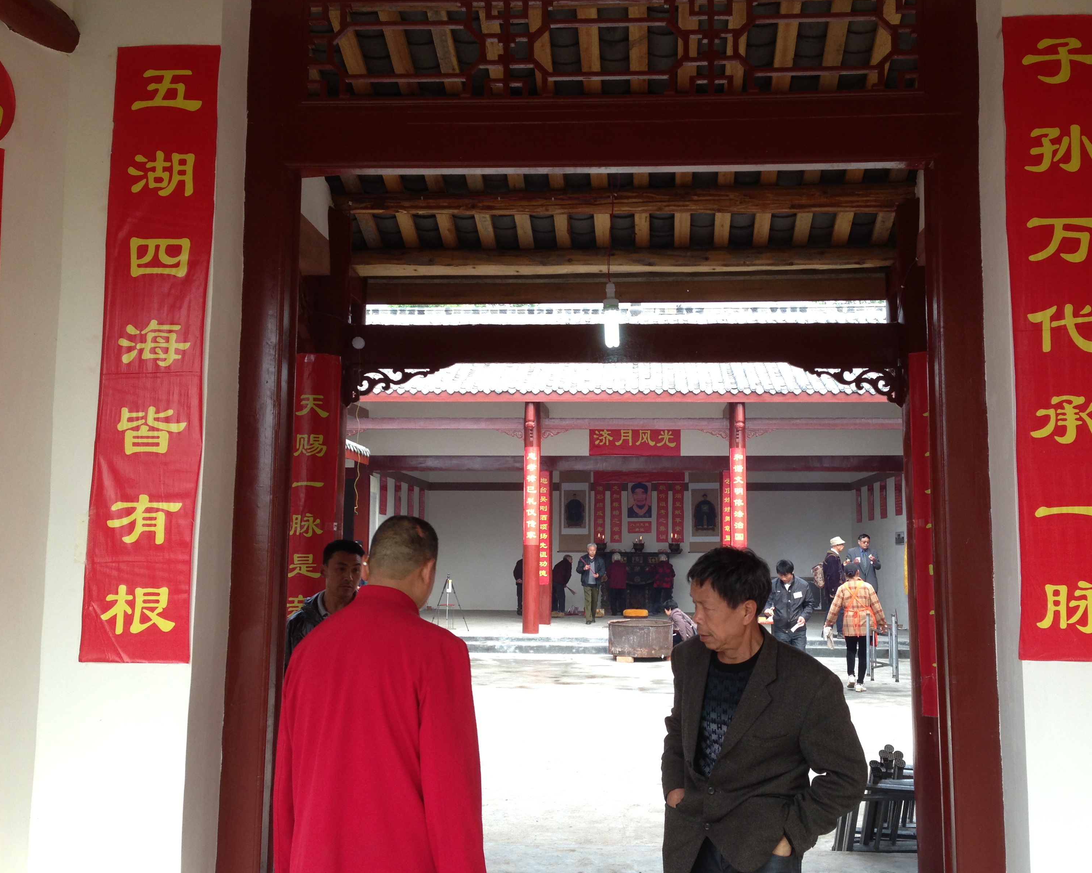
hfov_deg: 51.5
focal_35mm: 35
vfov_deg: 42.2
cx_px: 592
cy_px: 441
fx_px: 1131
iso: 64
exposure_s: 1/178
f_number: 2.4
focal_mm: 4.13
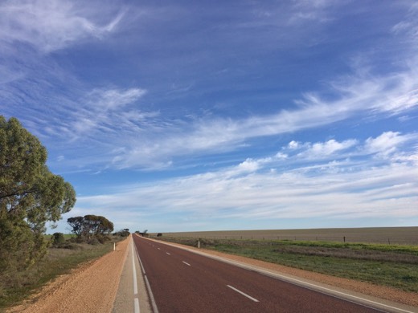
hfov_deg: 61.7
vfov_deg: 48.2
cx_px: 209
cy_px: 156
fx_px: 350
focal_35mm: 29
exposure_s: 1/2564
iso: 32
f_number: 2.2
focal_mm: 4.15
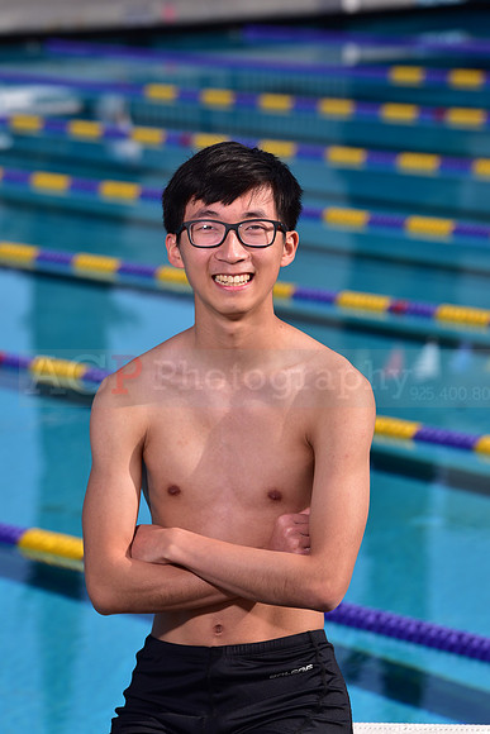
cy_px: 367
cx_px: 245
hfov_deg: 6.9
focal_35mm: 200
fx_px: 4081
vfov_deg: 10.3
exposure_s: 1/250
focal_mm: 200
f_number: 8
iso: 80
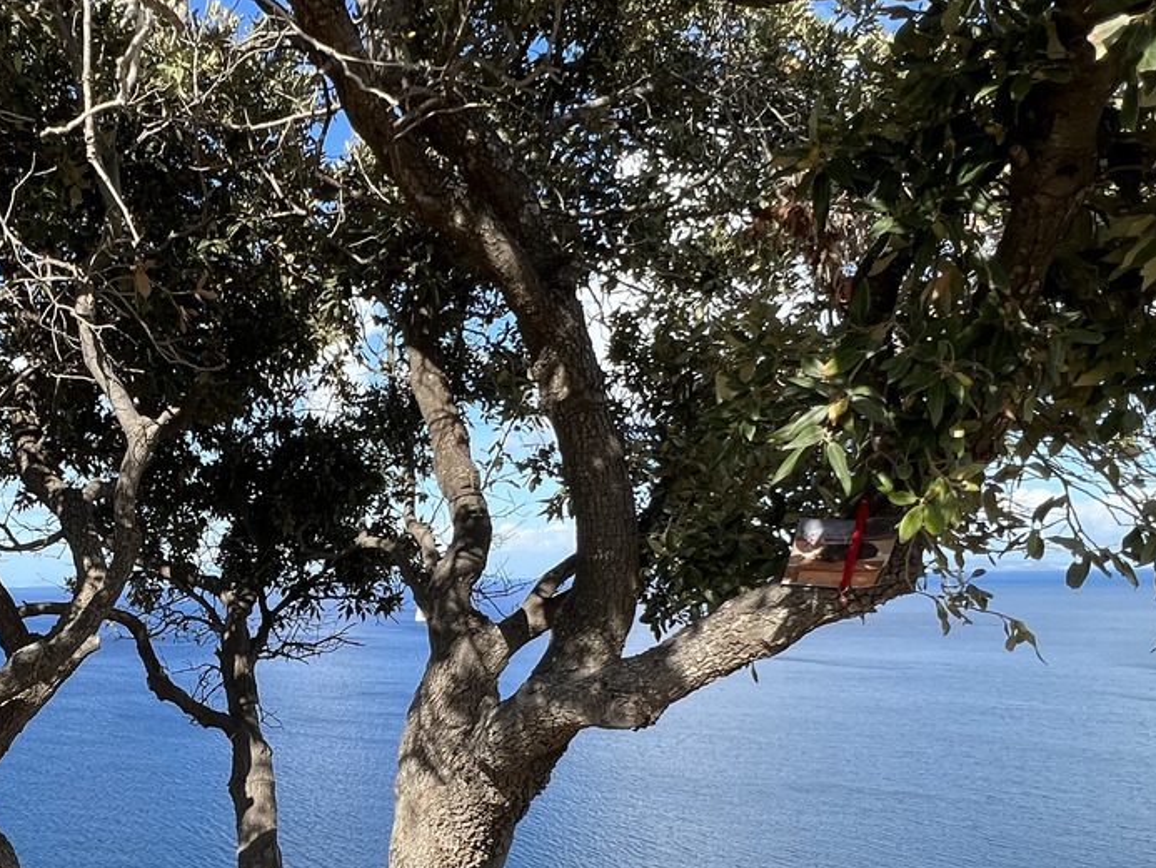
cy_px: 626
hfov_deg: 55.6
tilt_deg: -3.1
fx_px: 1002
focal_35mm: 30
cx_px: 229
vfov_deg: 45.5
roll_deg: +1.1
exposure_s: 1/641
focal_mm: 1.57
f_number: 1.8
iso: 32
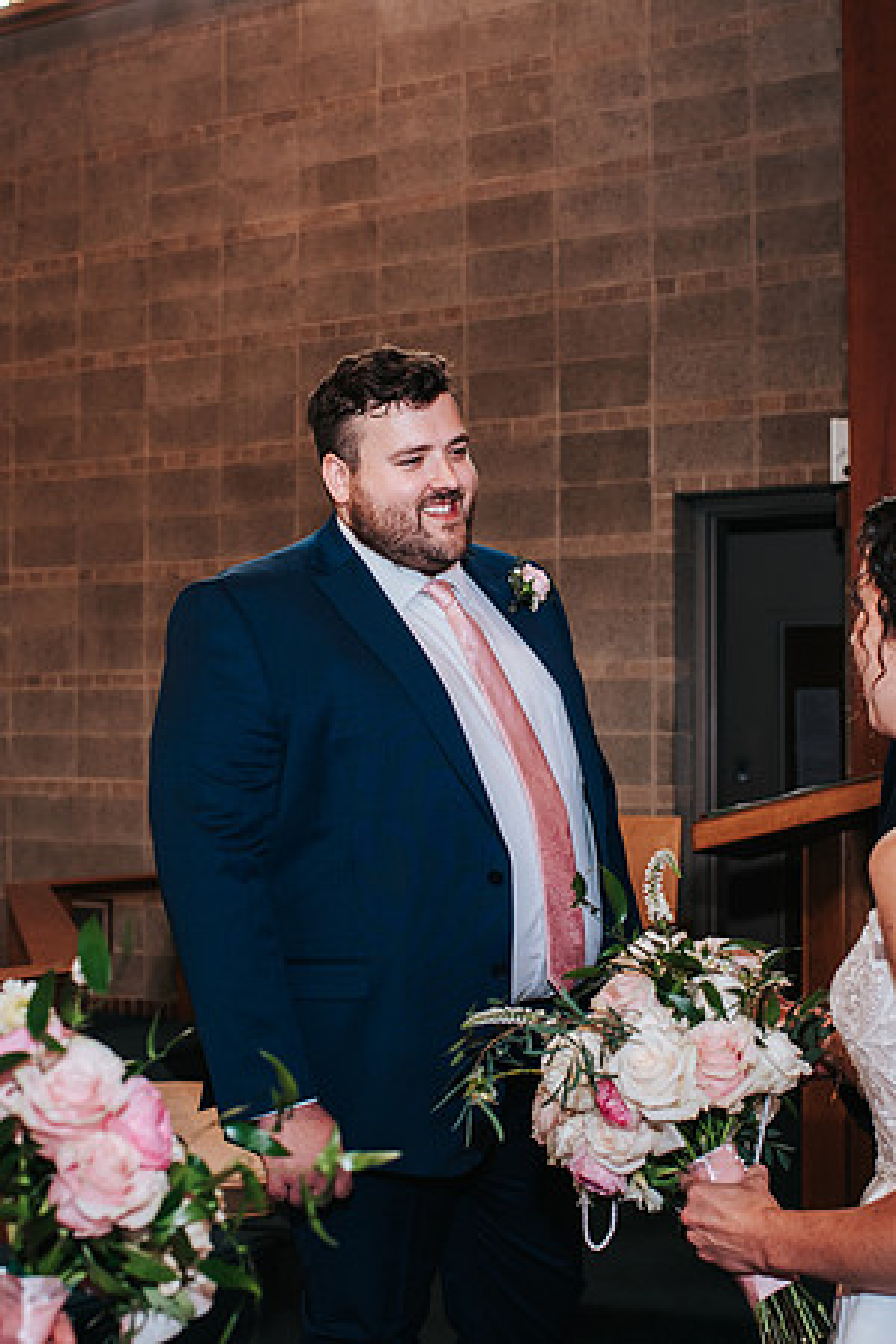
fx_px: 1958
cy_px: 672
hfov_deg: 25.8
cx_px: 476
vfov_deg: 37.9
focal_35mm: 52
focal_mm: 35
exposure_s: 1/125
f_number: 3.2
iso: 1000
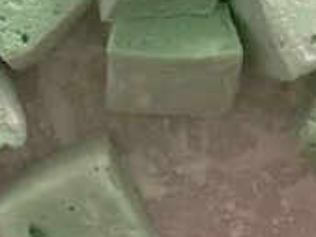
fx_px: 1242
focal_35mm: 136
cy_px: -175
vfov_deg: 10.3
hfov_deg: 14.5
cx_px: 191
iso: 250
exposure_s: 1/60
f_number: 1.9
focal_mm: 2.71
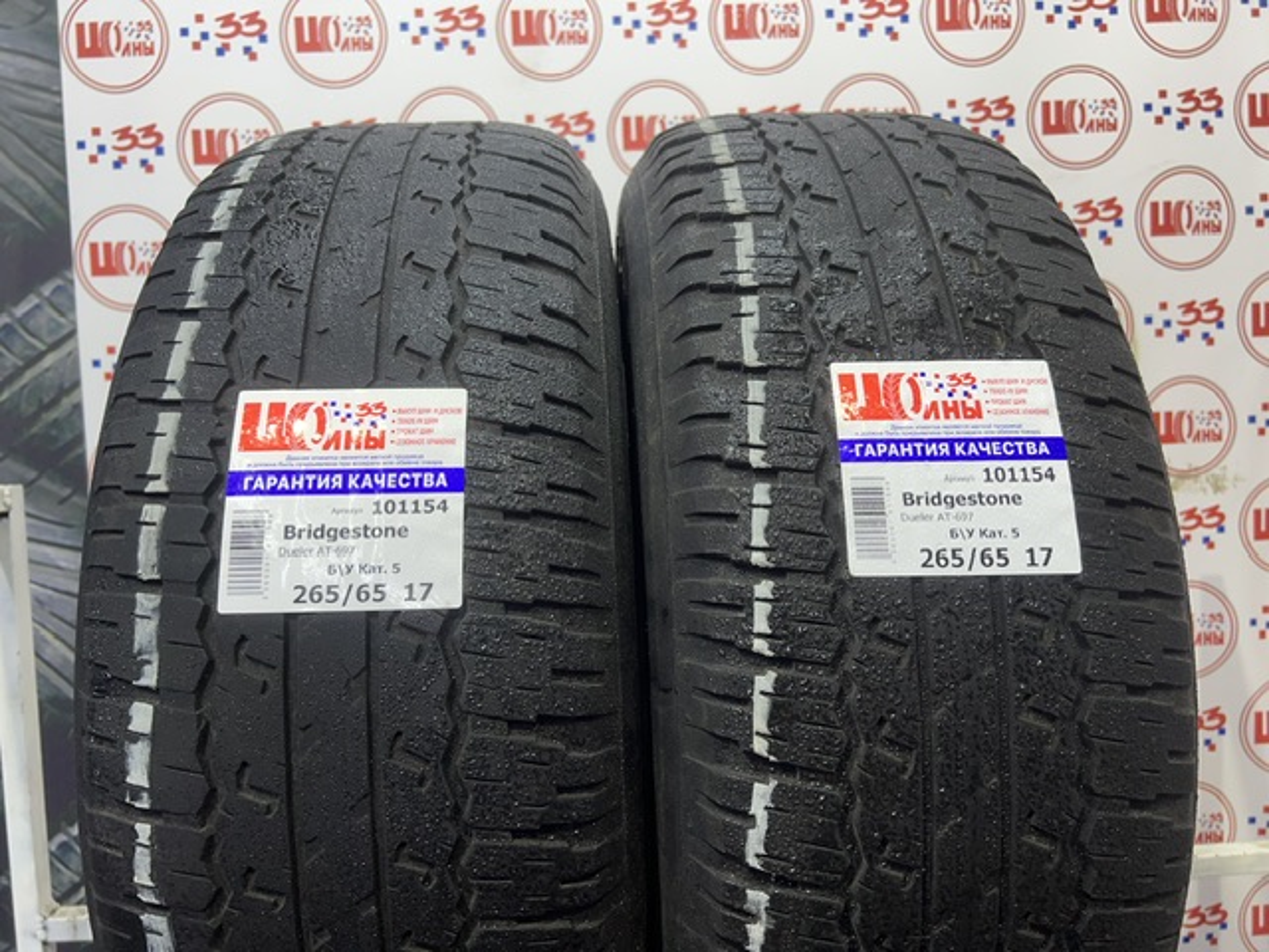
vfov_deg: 53.1
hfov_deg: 67.3
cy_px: 476
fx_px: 953
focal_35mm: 26
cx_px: 634
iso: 64
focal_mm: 5.7
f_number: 1.5
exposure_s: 1/100
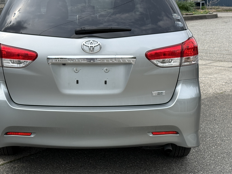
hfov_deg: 24.4
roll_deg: +1.6
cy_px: 71
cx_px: 94
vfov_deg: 18.4
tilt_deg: -9.4
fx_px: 536
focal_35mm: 80
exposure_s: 1/3704
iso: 80
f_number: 1.78
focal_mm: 6.76
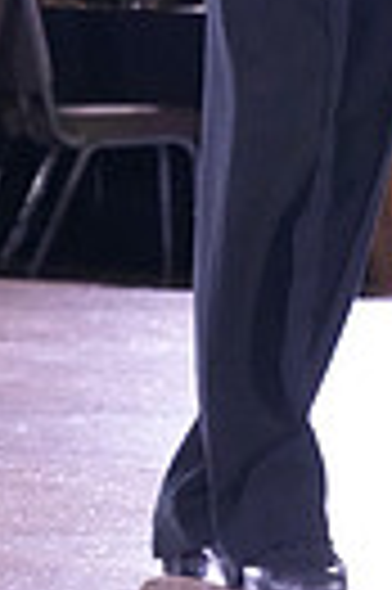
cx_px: 705
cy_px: -207
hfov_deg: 4.0
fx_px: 5584
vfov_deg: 6.0
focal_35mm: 341
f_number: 6.3
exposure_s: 1/250
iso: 6400
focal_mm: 77
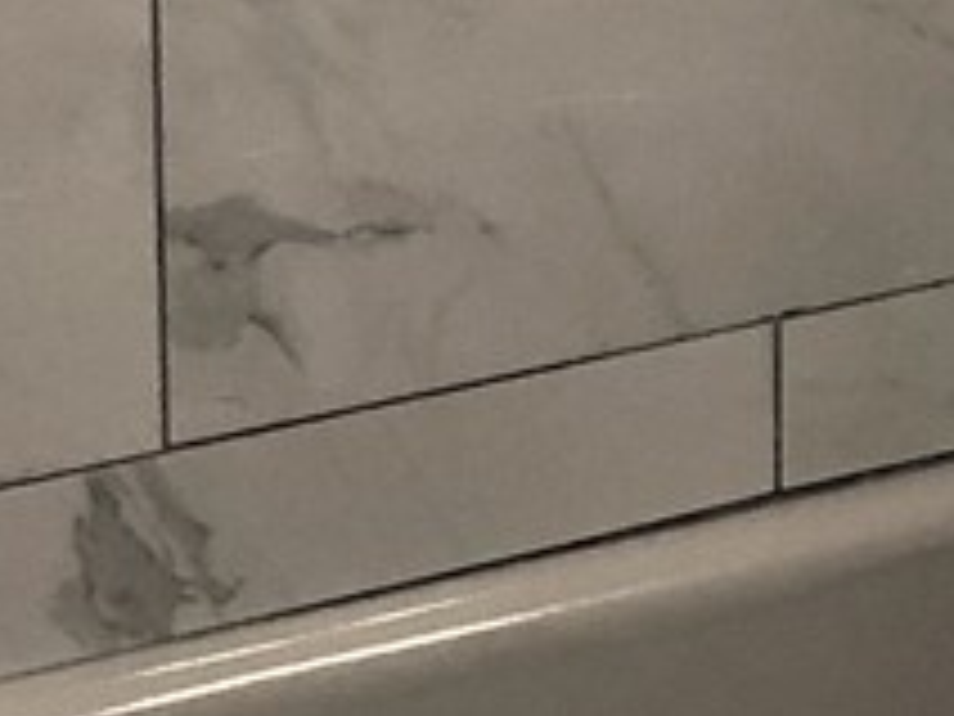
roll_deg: +0.0
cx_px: 1359
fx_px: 5236
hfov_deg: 10.1
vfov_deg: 7.3
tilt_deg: -10.4
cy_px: -1009
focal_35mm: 190
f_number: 1.8
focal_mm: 4
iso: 32
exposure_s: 1/30
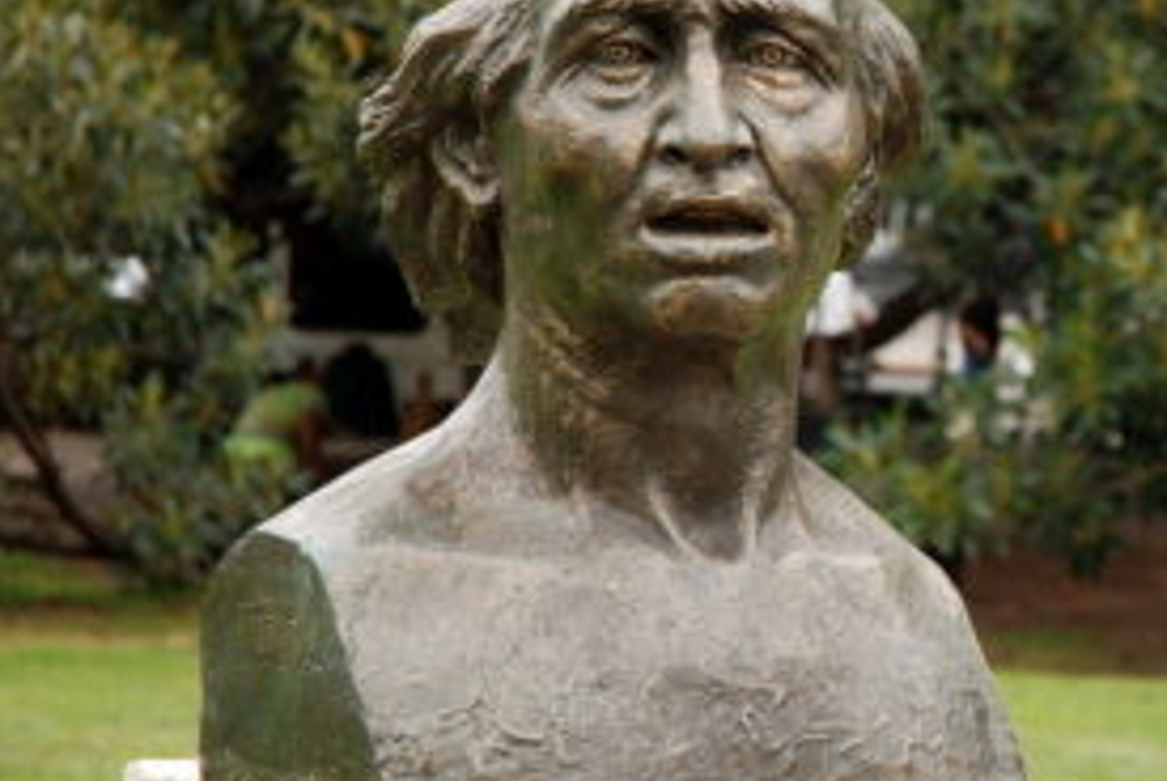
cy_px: 227
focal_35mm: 191
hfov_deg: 10.7
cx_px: 1052
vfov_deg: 7.2
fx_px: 6198
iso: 100
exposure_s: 1/125
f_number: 4.5
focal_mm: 70
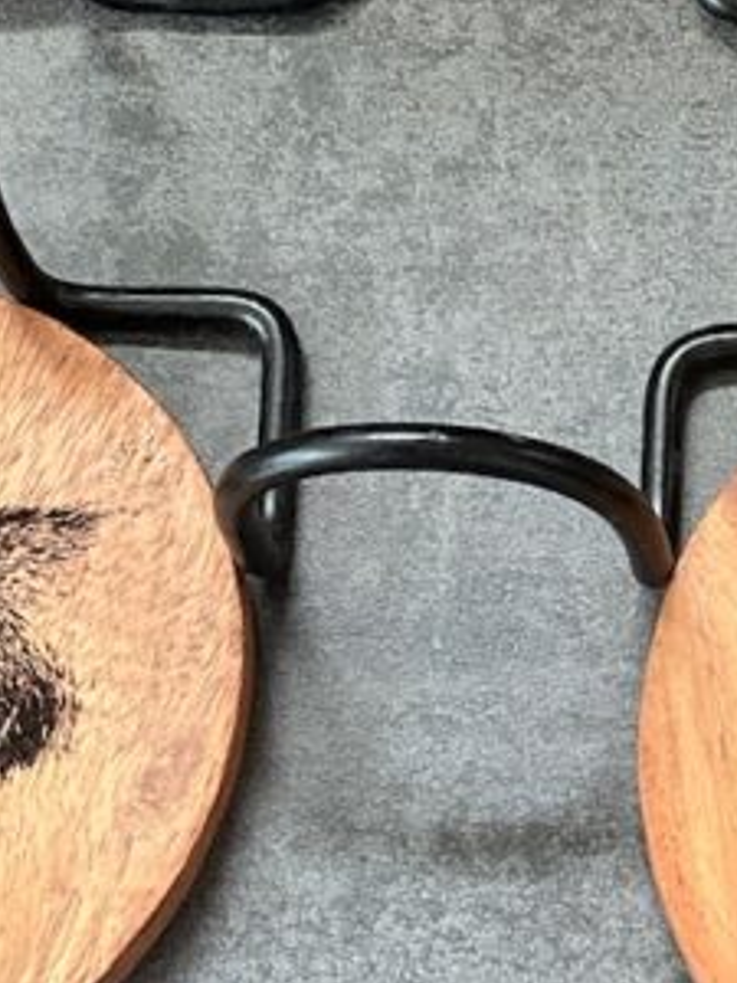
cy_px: 203
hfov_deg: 14.9
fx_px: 2810
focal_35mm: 99
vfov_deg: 19.6
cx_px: 560
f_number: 1.8
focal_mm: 3
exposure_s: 1/60
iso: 125
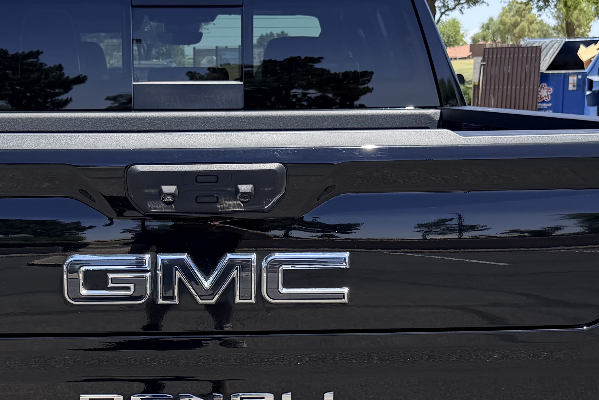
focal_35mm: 69
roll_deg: +1.3
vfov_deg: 19.6
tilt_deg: -10.2
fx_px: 1148
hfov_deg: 29.0
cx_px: 196
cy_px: 295
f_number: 1.78
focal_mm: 6.76
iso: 80
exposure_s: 1/1901
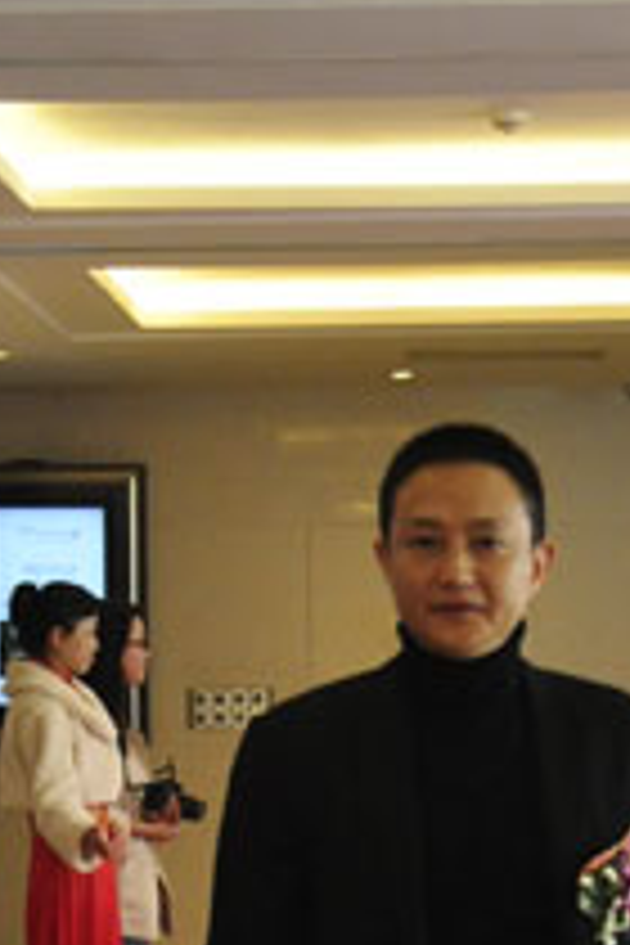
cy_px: 983
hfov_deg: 6.7
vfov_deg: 10.0
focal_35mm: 204
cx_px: 477
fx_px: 5355
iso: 1600
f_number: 4.5
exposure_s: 1/200
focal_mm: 38
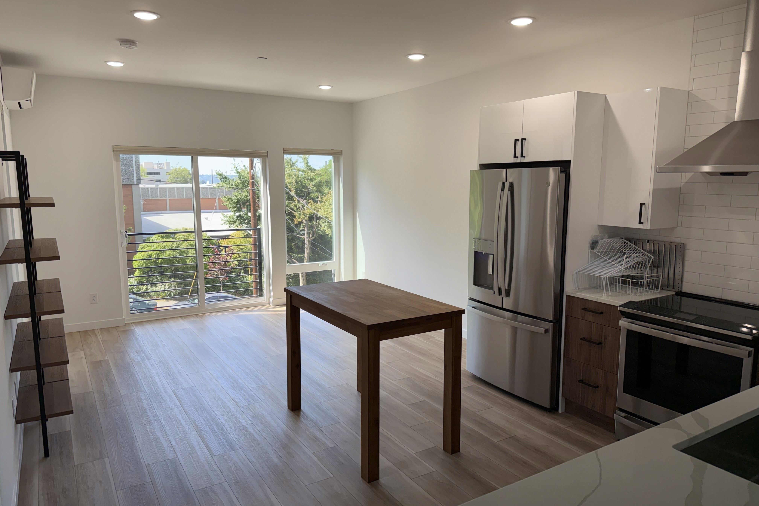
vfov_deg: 51.3
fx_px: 527
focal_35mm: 25
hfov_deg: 71.5
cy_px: 252
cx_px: 380
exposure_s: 1/430
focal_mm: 6.76
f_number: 1.78
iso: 100
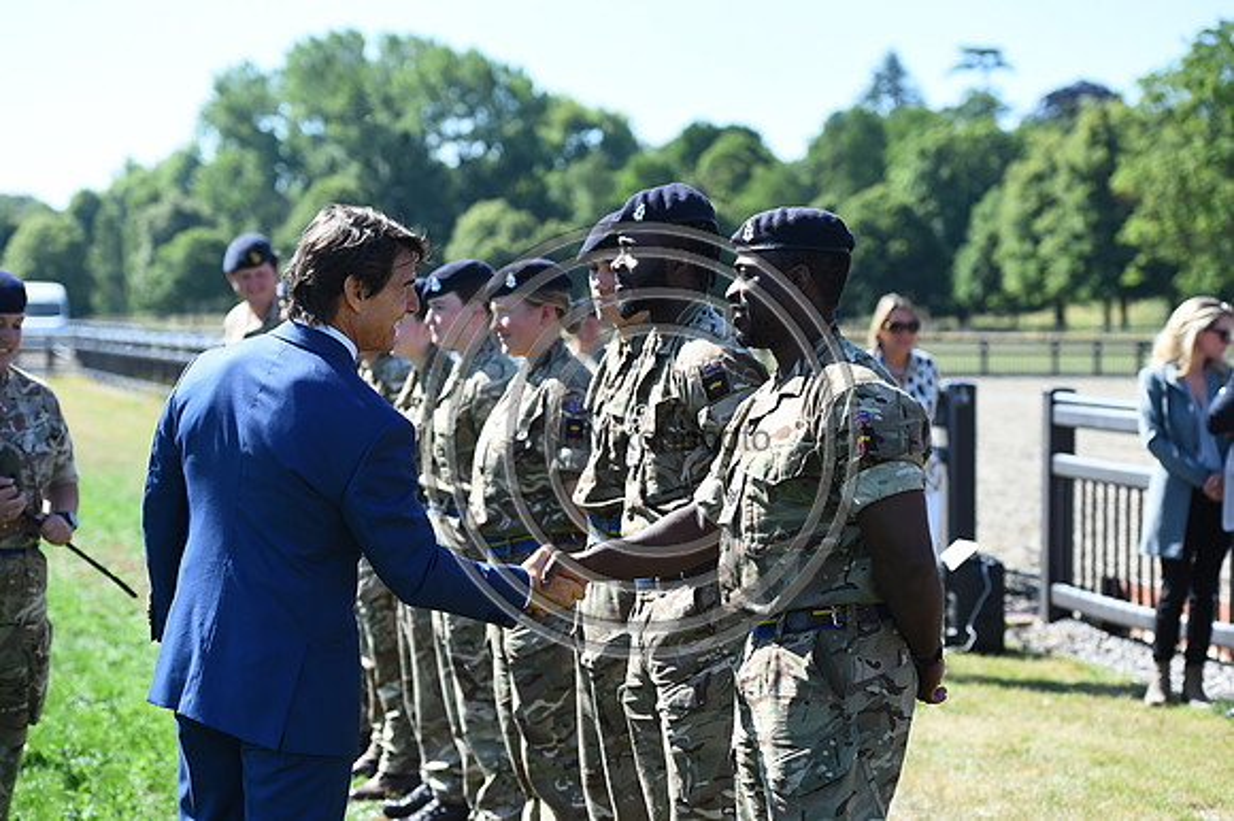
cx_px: 617
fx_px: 2912
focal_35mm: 85
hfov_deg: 23.9
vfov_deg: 16.1
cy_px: 410
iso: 280
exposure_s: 1/1250
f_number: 4
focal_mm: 85
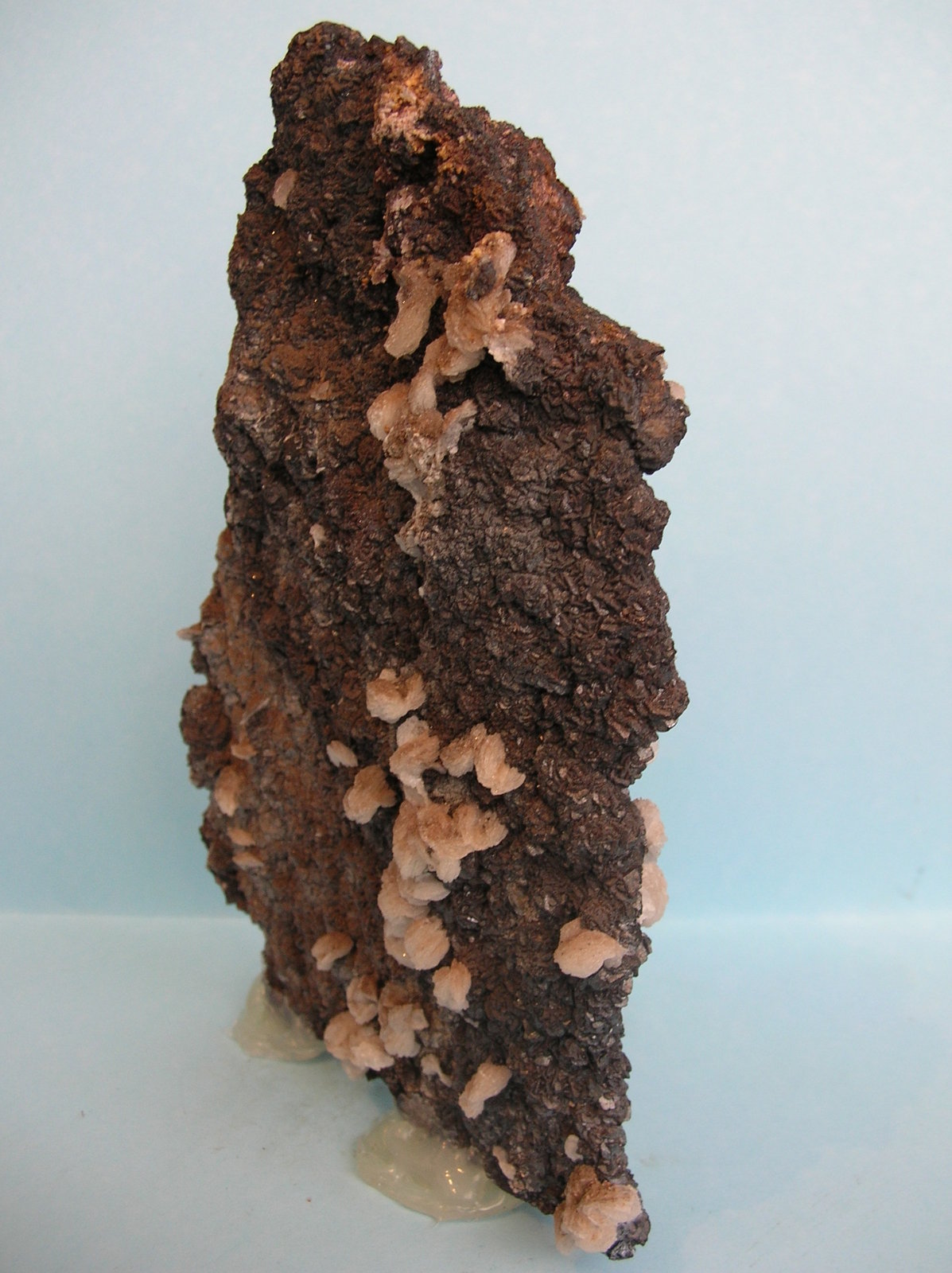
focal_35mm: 36
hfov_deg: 39.6
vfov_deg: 51.4
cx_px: 476
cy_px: 636
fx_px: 1322
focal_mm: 6
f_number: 2.7
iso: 50
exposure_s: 1/11.5
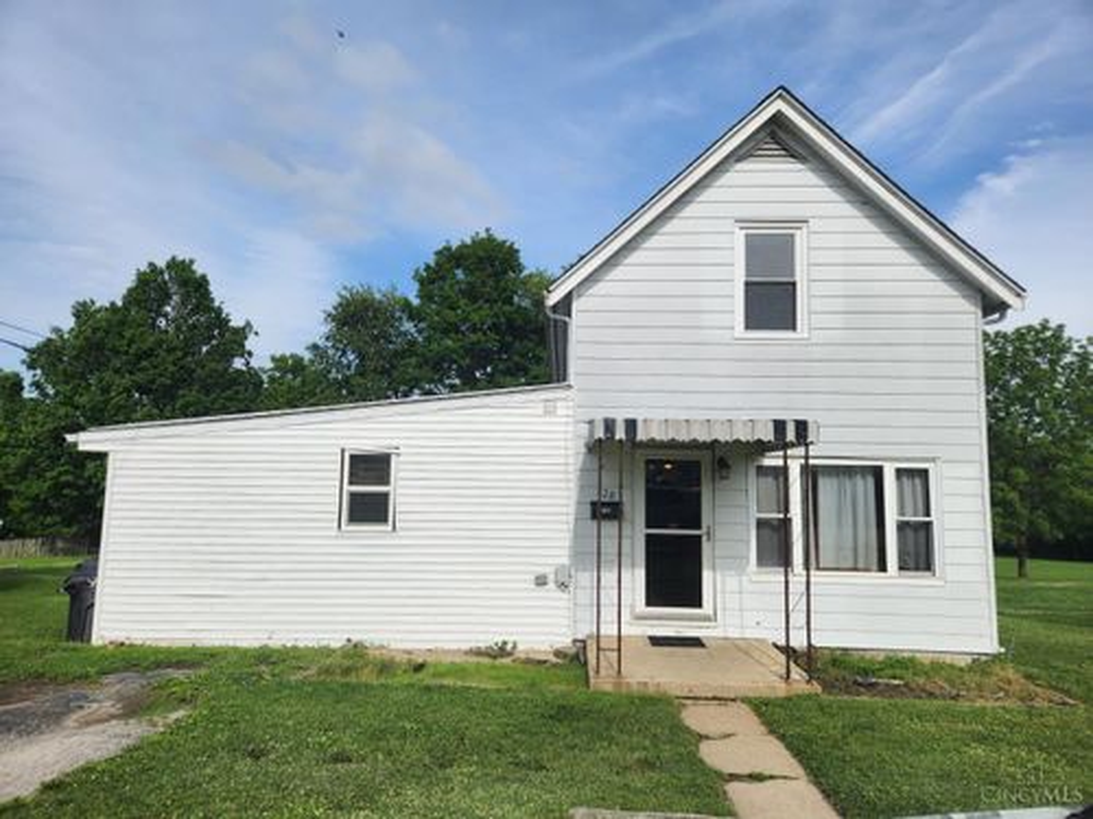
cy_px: 410
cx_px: 546
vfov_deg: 58.9
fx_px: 726
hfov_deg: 73.9
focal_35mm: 23
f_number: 1.8
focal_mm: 5.4
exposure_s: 1/2423
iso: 20
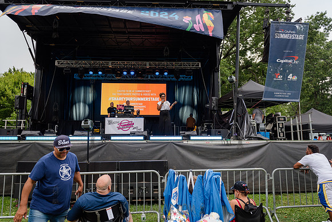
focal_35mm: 25
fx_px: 227
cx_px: 166
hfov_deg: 72.3
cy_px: 111
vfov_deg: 52.0
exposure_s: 1/400
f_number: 4
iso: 500
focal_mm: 24
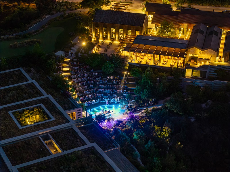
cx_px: 115
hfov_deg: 27.8
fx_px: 465
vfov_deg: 21.0
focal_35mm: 70
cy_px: 86
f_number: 2.8
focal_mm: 19.35
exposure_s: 1/6
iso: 1420
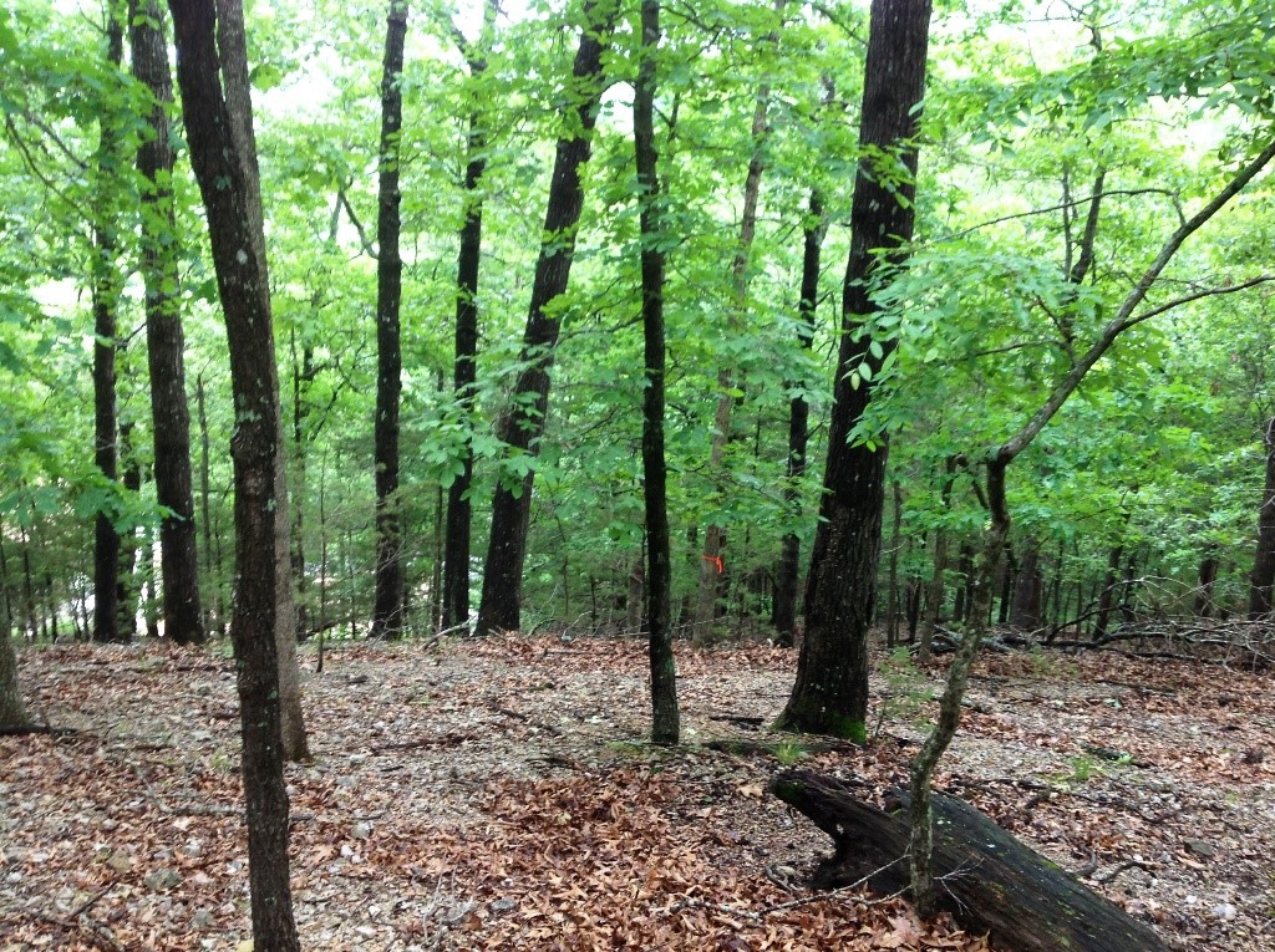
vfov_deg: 40.6
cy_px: 476
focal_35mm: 35
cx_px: 638
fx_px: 1287
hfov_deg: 52.7
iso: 50
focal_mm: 4.28
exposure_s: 1/24
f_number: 2.4
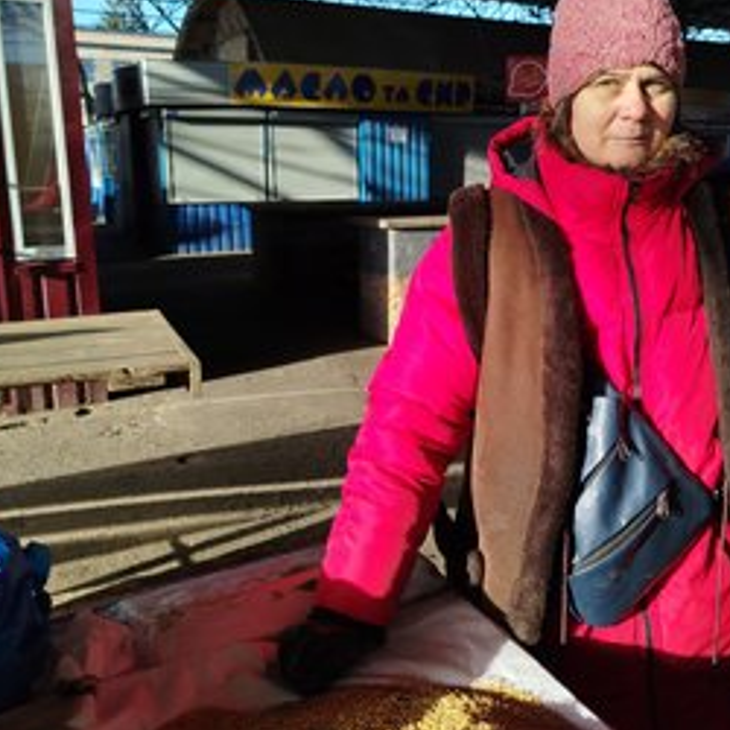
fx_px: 811
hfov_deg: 47.9
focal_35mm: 34
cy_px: 315
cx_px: 470
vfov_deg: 48.3
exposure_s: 1/401
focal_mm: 5.31
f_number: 1.7
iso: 50
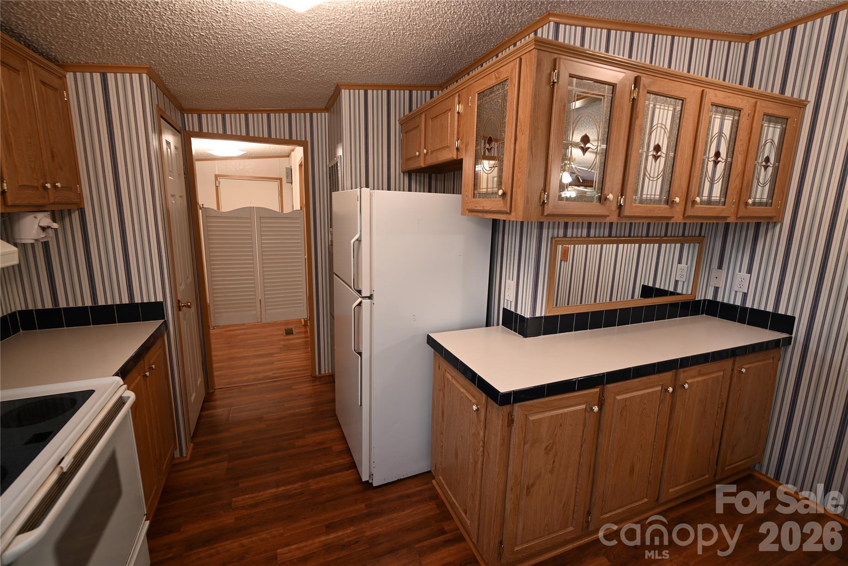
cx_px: 424
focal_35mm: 16
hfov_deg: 96.7
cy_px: 283
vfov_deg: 73.8
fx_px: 377
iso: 100
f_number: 4
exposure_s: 1/4
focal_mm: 16
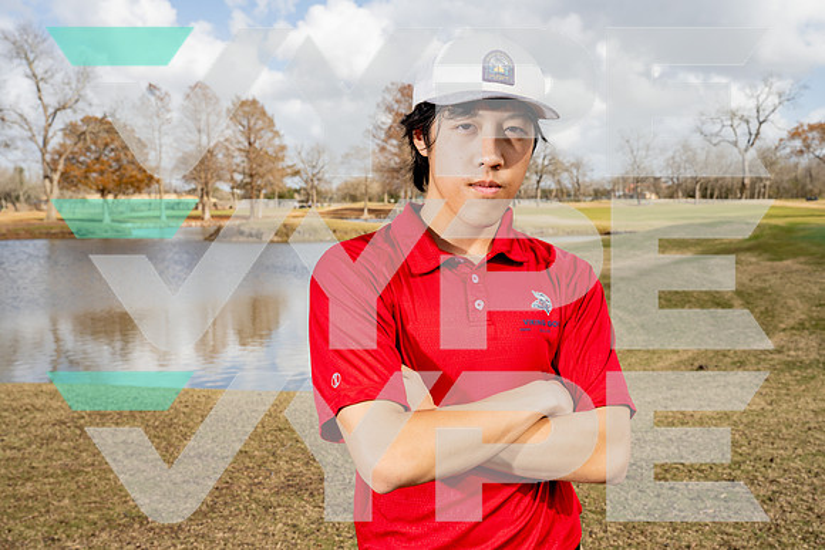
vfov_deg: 34.2
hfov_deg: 49.5
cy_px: 275
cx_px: 412
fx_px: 894
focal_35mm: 39
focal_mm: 39
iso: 100
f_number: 8
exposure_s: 1/250
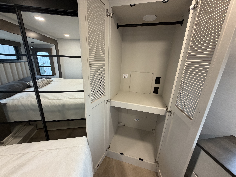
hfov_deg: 102.1
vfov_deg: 85.7
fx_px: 95
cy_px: 88
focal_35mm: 14
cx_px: 118
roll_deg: -1.9
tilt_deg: -16.6
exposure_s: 1/81
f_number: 2.2
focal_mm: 2.22
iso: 320
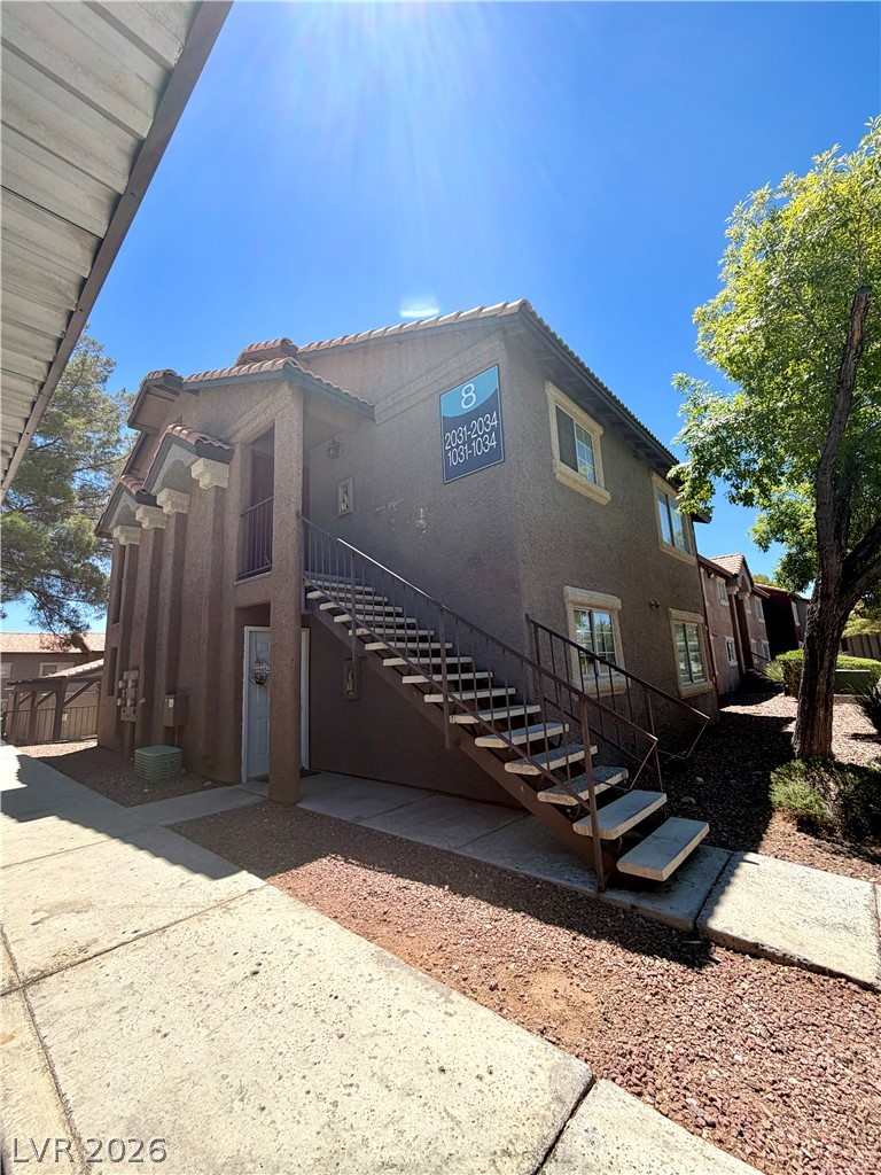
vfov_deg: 102.1
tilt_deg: +9.9
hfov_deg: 85.7
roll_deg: +3.1
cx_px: 440
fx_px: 475
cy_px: 588
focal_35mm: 14
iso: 25
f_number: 2.2
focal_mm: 2.22
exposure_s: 1/770
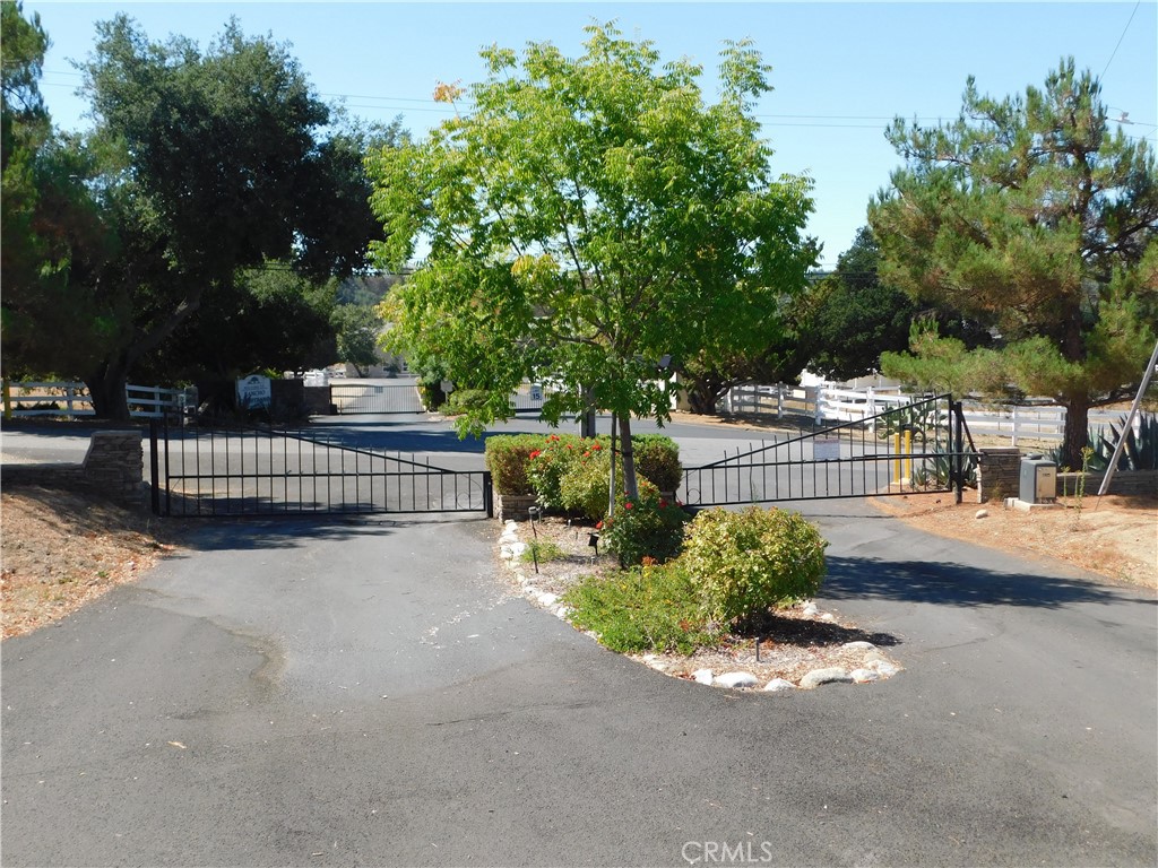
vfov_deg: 39.7
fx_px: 1204
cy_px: 434
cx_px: 579
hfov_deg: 51.4
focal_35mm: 36
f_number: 3.5
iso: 125
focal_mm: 6.3
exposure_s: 1/800
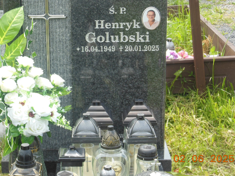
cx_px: 92
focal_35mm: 87
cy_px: 65
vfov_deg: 16.9
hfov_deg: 22.5
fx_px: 591
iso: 125
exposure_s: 1/250
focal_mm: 11.7
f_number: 4.3
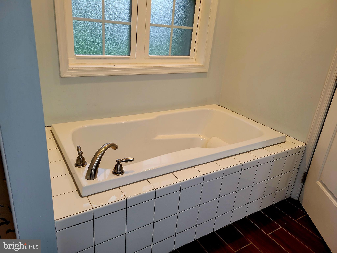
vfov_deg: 53.0
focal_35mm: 26
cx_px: 168
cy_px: 126
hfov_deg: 67.3
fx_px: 253
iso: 125
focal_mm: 5.4
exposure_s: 1/120
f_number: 1.8
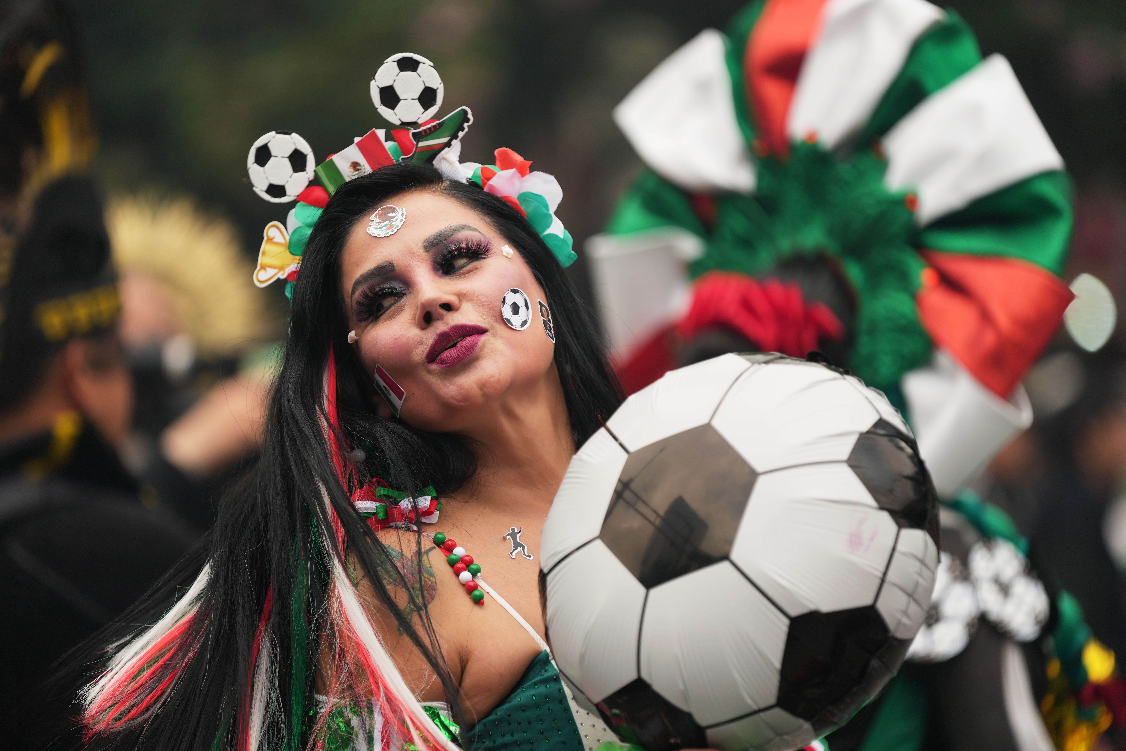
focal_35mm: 198
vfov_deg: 6.9
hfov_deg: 10.4
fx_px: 6193
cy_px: 376
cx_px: 563
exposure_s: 1/3200
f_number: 2.8
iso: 400
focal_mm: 198
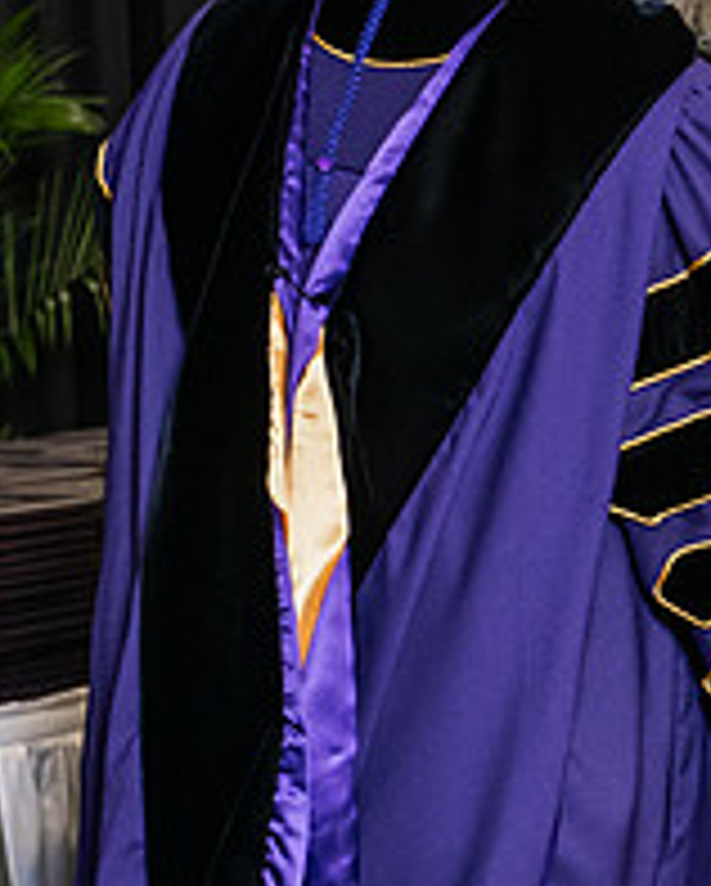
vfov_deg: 10.6
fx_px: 4780
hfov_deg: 8.4
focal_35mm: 182
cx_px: 945
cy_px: 286
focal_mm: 66
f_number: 5
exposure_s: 1/200
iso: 2000
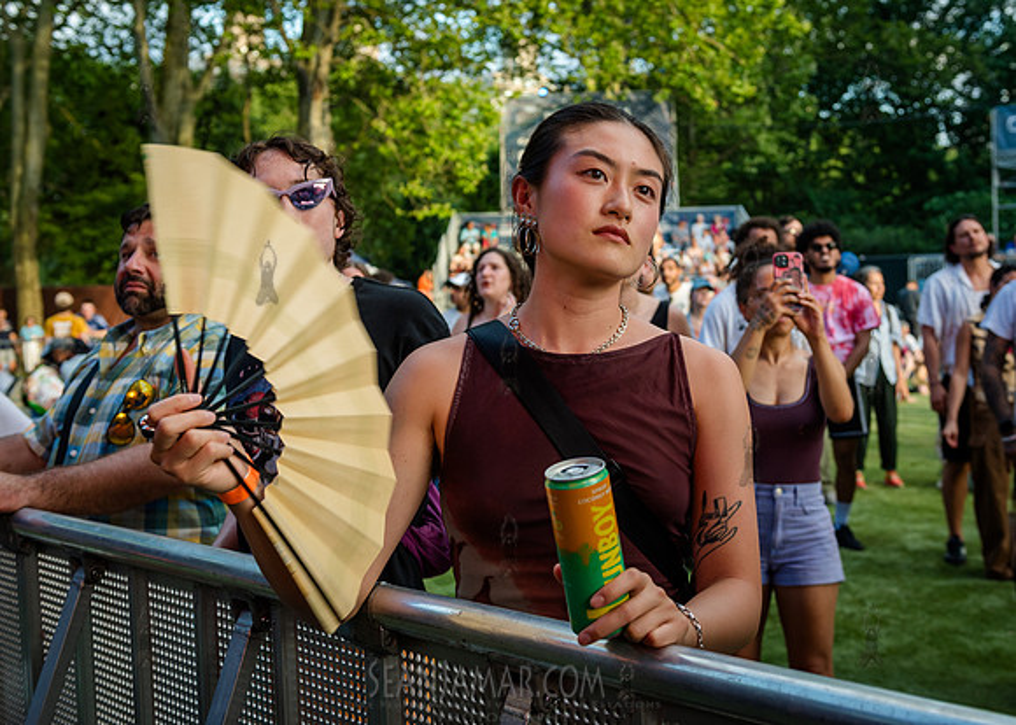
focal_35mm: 42
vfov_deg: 33.1
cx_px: 594
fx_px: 1218
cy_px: 321
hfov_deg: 45.1
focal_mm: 36
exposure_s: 1/160
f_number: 4
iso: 400
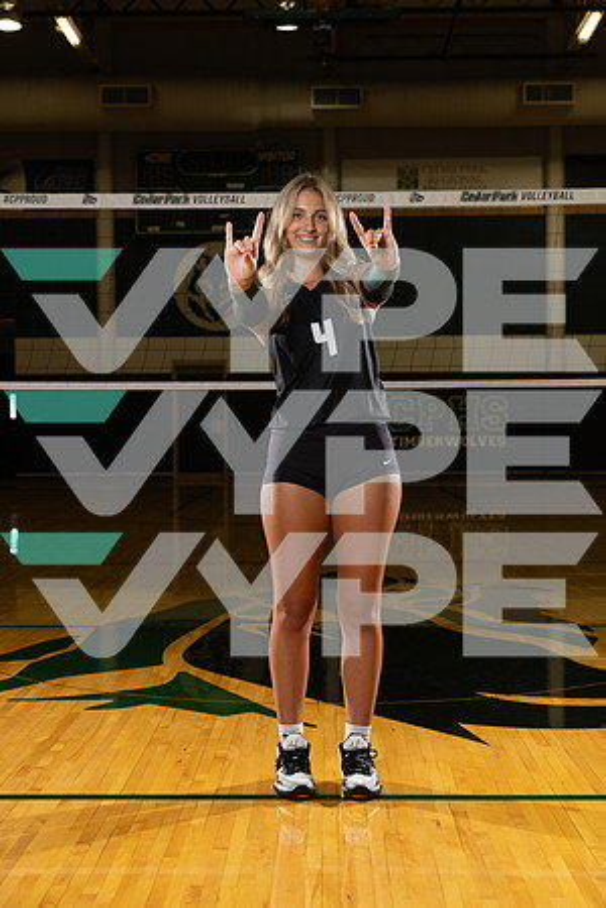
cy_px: 454
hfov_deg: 27.0
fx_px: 1262
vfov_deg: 39.6
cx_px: 303
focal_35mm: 50
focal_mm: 50
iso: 500
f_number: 4
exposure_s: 1/250
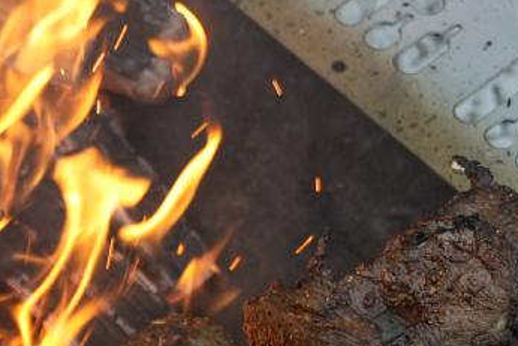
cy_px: 738
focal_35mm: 163
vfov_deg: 8.0
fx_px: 2349
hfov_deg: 12.3
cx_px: -121
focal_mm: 29.4
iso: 400
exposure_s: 1/125
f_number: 2.8
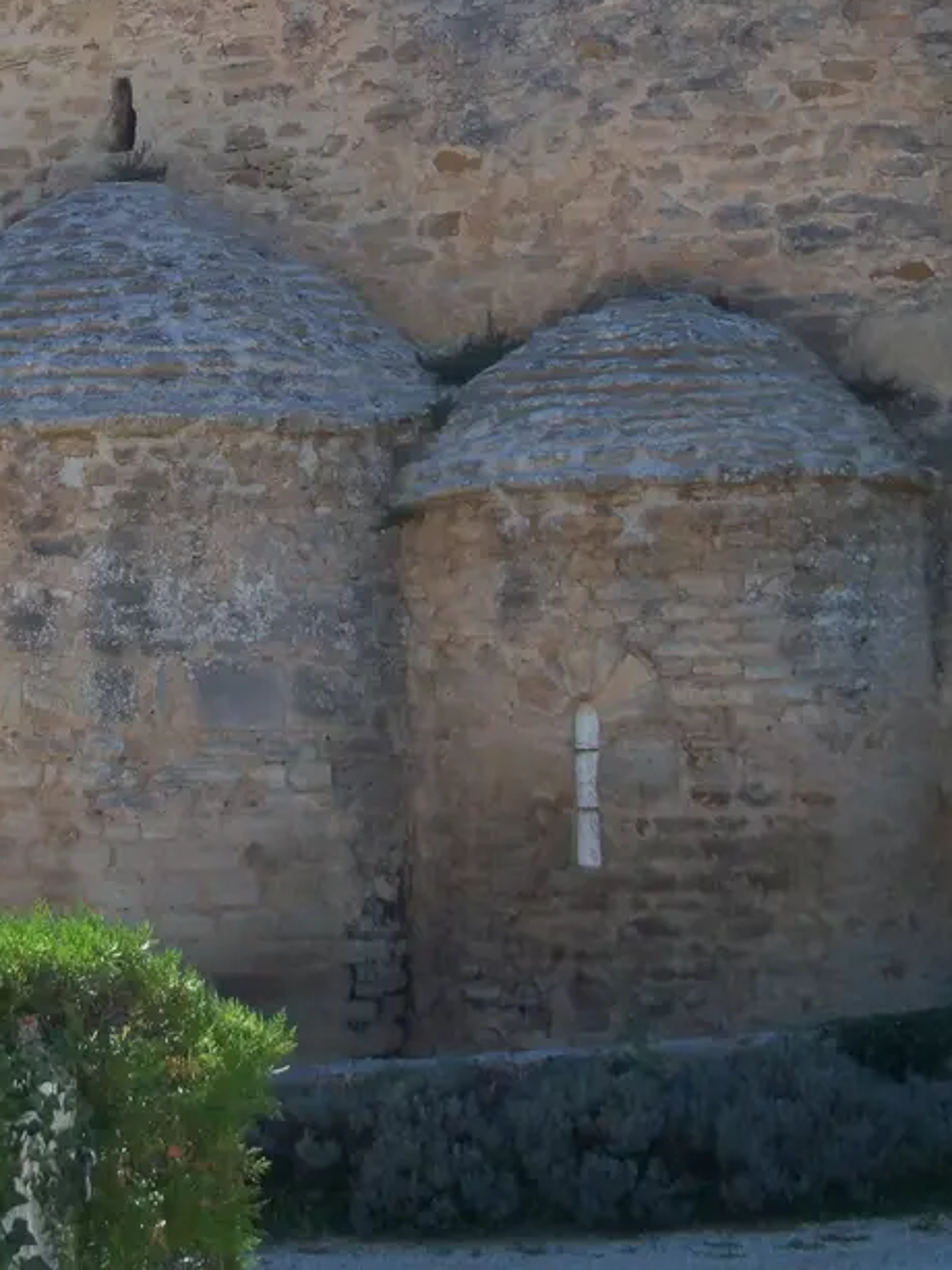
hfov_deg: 20.0
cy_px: 170
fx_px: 2679
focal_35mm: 73
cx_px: 215
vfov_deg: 26.0
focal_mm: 6.2
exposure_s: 1/320
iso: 64
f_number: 3.5
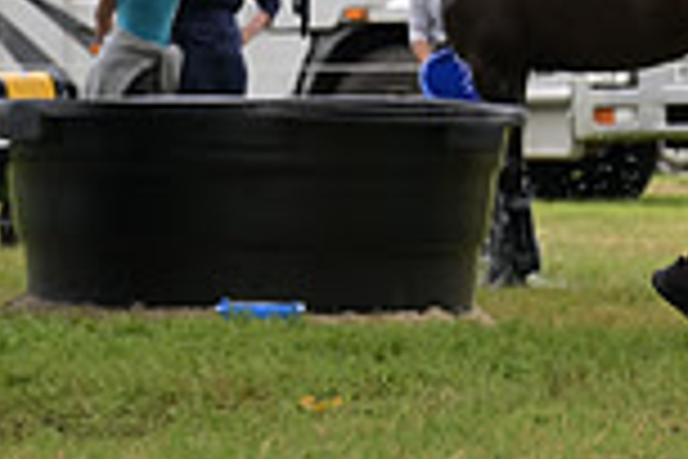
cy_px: -11
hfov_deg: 2.7
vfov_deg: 1.8
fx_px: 14485
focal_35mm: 758
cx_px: 1223
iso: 900
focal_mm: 200
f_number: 5.6
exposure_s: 1/1250
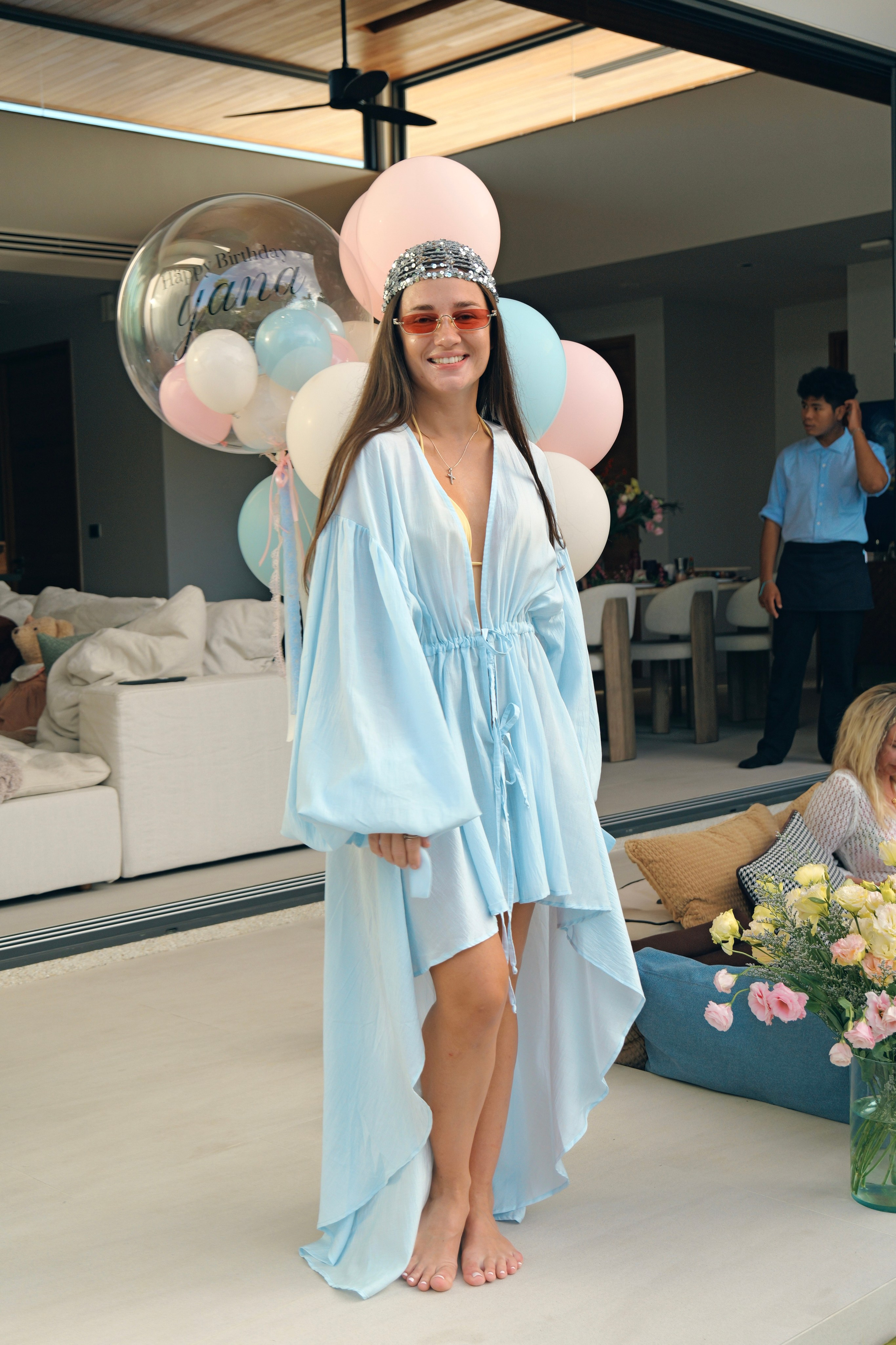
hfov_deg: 29.2
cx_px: 448
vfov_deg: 42.7
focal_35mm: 46
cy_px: 672
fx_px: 1717
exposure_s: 1/125
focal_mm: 46
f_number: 5.6
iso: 800
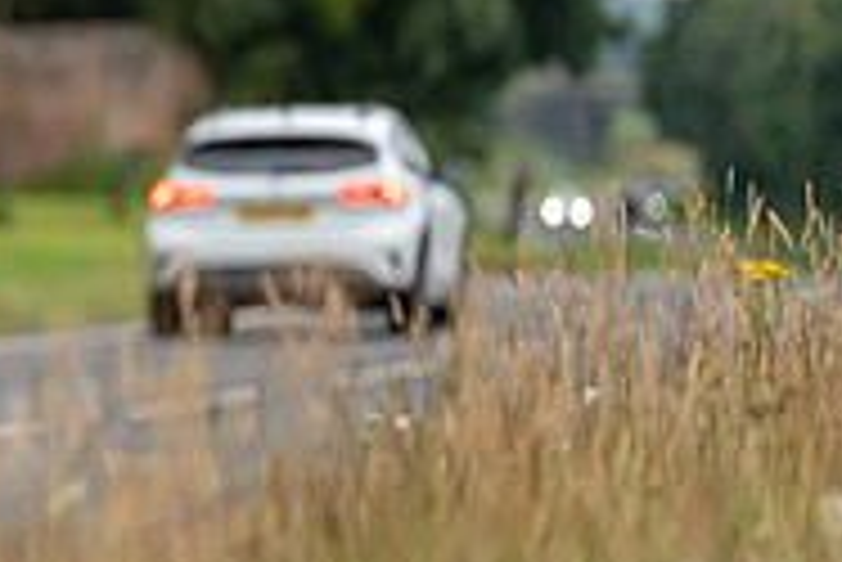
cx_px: -410
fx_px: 13084
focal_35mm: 559
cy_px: 169
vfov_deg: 2.5
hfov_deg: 3.7
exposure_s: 1/800
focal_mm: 180
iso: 1000
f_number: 2.8
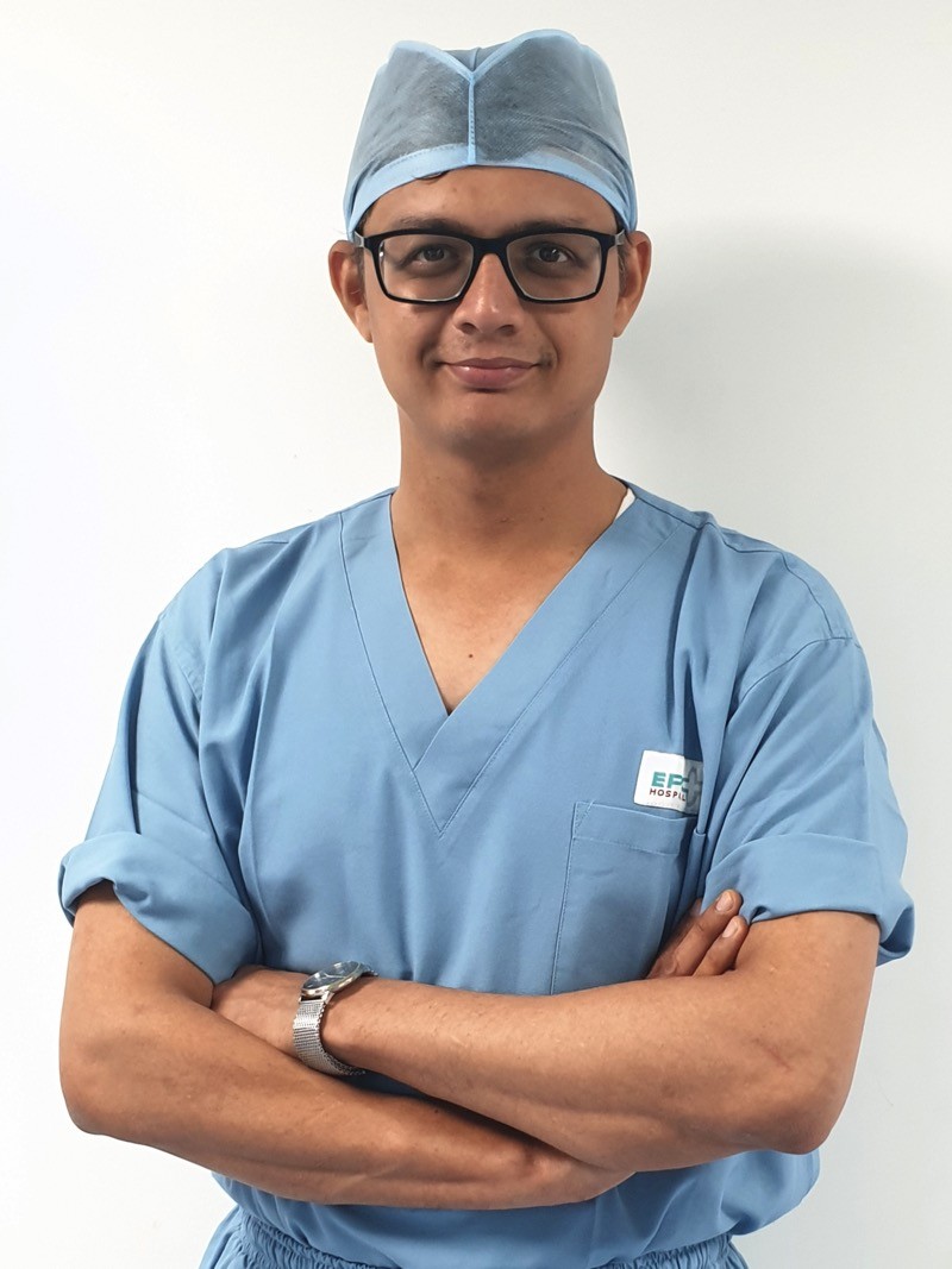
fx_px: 954
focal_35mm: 26
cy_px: 634
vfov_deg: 67.3
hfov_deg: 53.1
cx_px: 476
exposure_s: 1/50
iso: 160
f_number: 2.4
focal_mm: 4.3
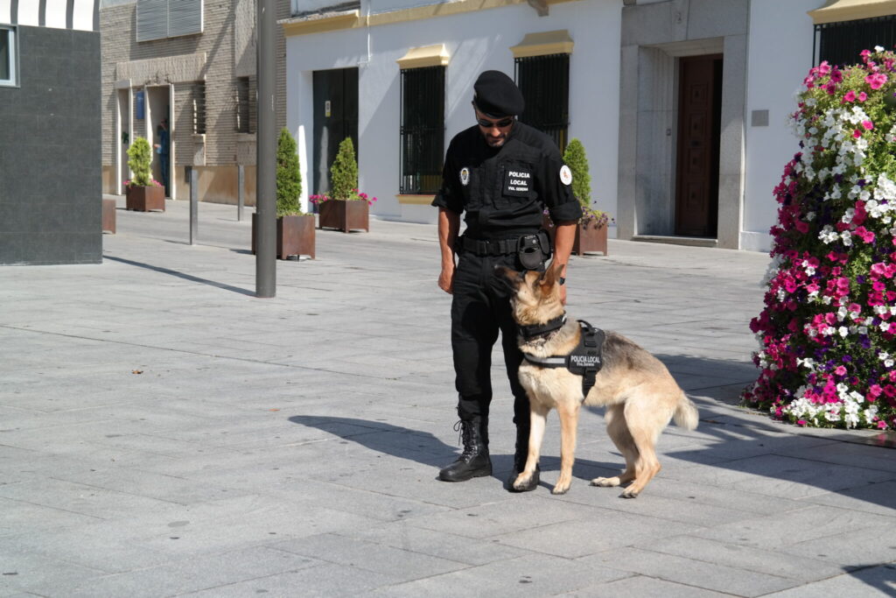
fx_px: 1817
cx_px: 448
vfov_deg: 18.7
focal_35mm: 73
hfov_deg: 27.7
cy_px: 299
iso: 100
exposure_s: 1/250
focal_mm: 48
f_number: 6.3
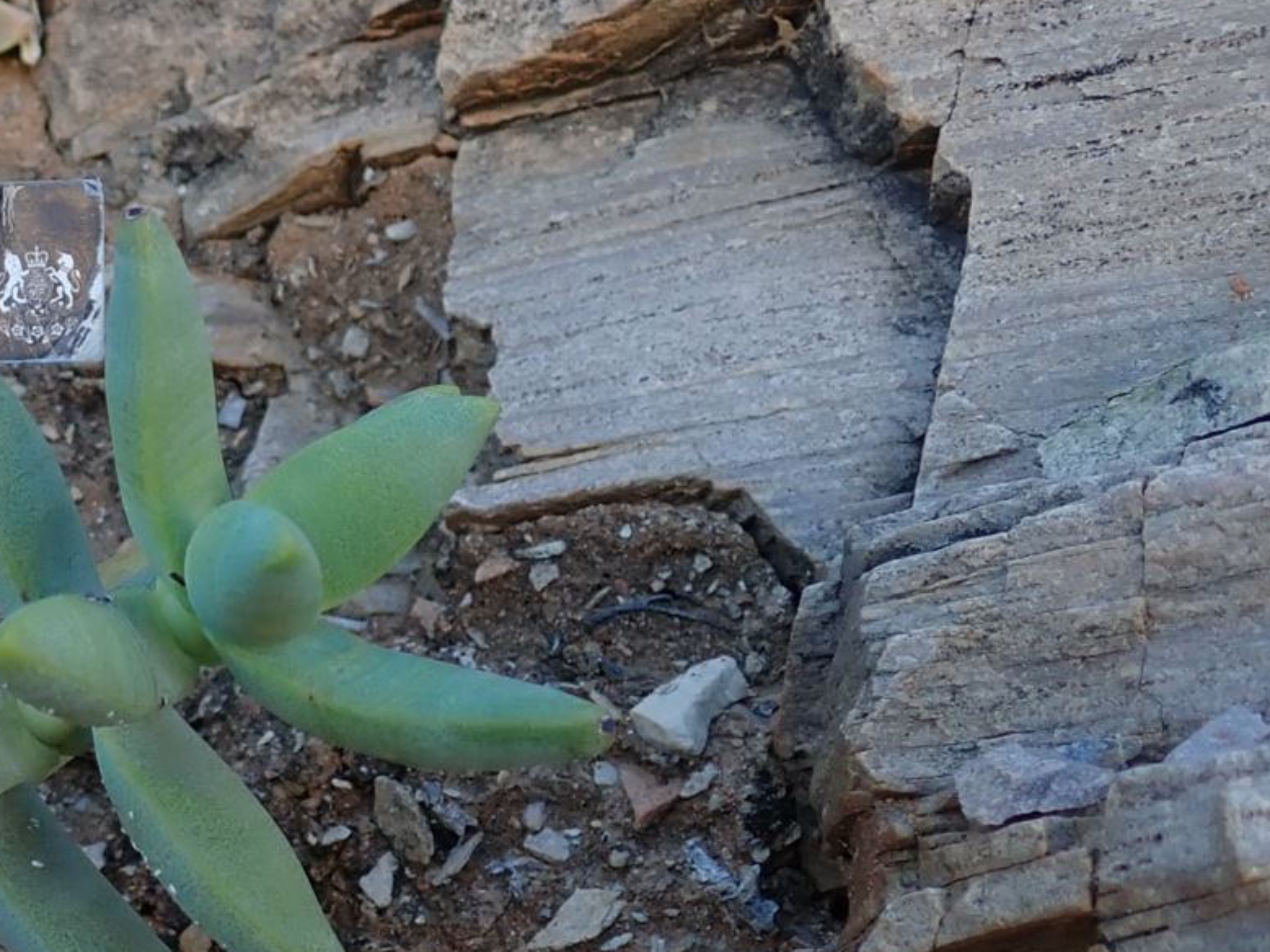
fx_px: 2825
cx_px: -298
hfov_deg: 23.0
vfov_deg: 19.1
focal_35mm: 77
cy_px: 628
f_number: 2.3
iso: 100
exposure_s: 1/200
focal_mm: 5.5
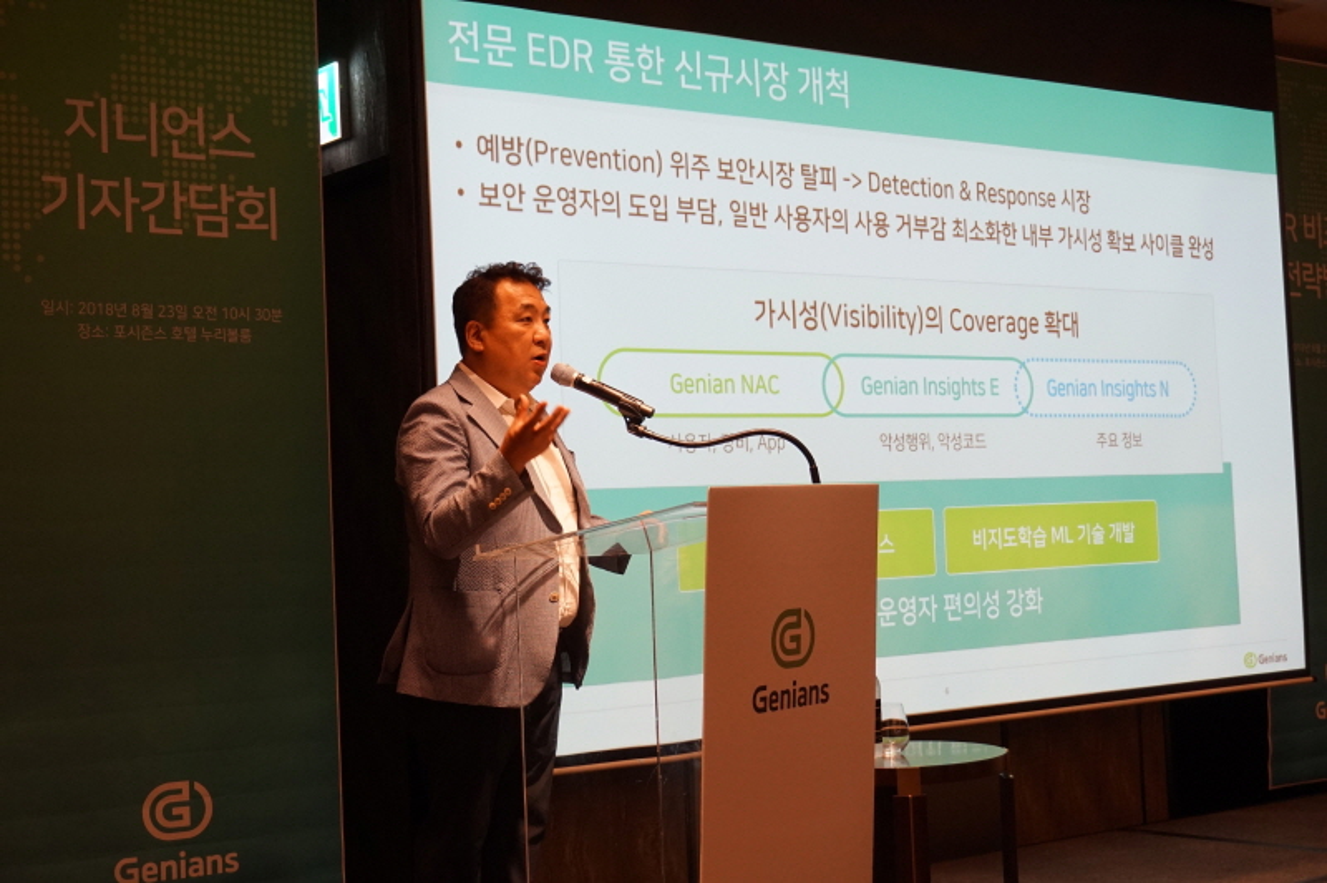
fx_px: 2044
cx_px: 664
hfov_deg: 36.0
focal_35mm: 56
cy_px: 442
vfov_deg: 24.4
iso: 800
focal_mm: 37
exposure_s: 1/60
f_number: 5.6
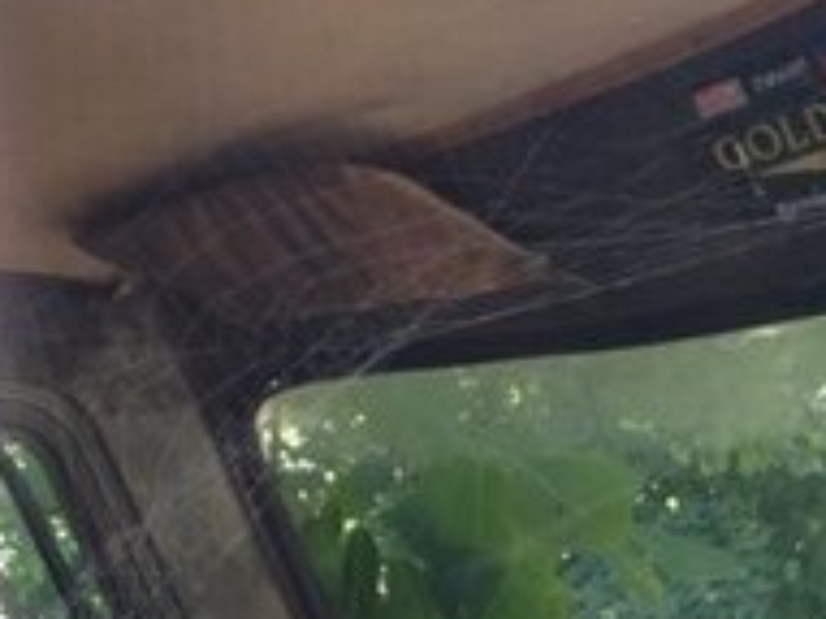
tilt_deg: -15.6
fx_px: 2885
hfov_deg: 16.0
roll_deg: +3.5
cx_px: 778
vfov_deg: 11.5
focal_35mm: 121
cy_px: 1054
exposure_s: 1/60
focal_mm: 4.28
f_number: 2.4
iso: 50
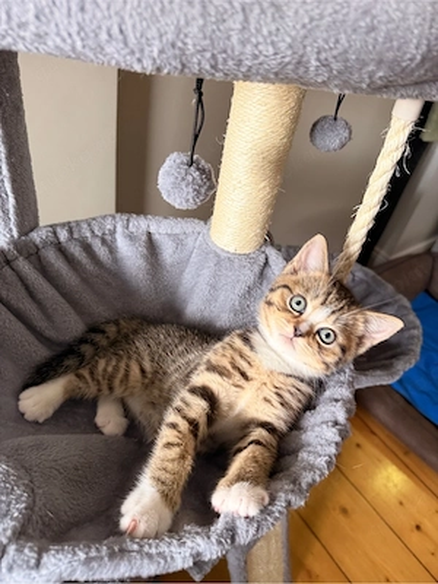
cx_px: 219
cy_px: 292
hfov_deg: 56.8
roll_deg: -13.8
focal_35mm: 24
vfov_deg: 71.6
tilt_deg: -38.9
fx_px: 405
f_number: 1.78
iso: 250
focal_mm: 6.76
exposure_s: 1/50
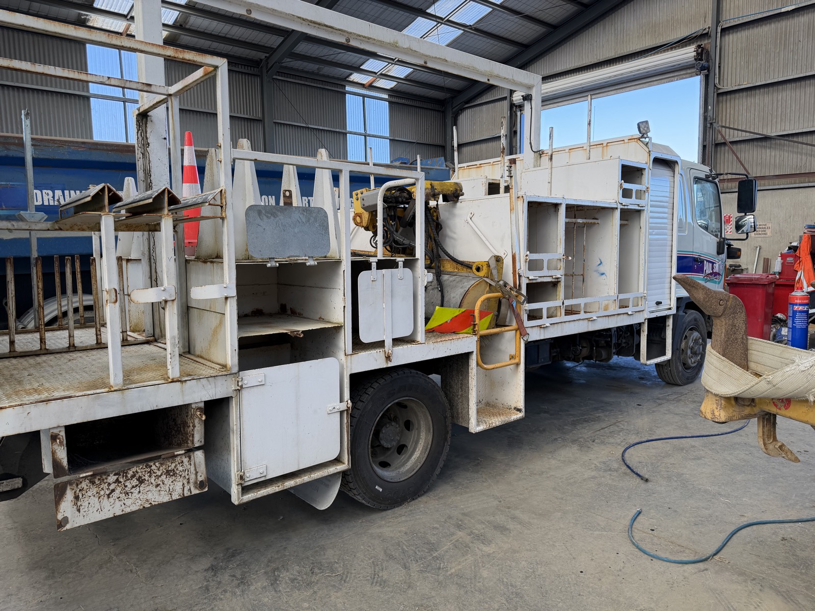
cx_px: 408
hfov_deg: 71.6
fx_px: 565
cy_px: 306
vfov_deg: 56.8
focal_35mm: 24
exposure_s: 1/267
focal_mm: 6.76
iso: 80
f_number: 1.78
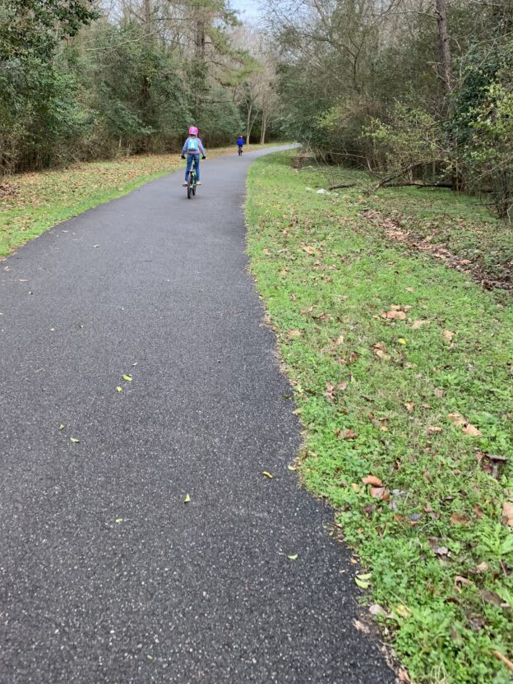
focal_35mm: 32
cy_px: 305
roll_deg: -0.9
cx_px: 218
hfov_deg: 44.0
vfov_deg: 56.7
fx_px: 632
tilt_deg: -11.8
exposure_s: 1/224
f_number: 1.8
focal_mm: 4.2
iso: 25
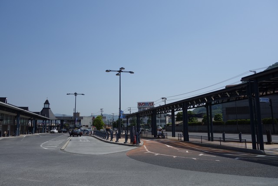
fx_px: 216
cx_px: 139
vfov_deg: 46.4
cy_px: 93
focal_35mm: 28
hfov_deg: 65.5
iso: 125
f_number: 5.6
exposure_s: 1/800
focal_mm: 10.4
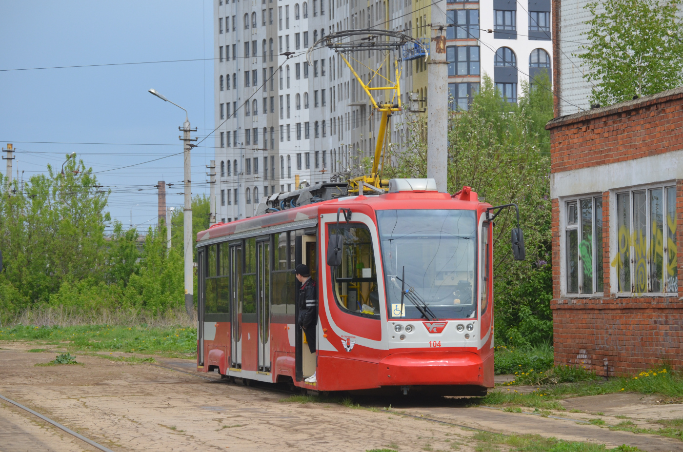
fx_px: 2556
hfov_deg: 15.2
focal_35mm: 135
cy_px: 226
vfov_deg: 10.1
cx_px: 342
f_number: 6.3
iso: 400
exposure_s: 1/1600
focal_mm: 90
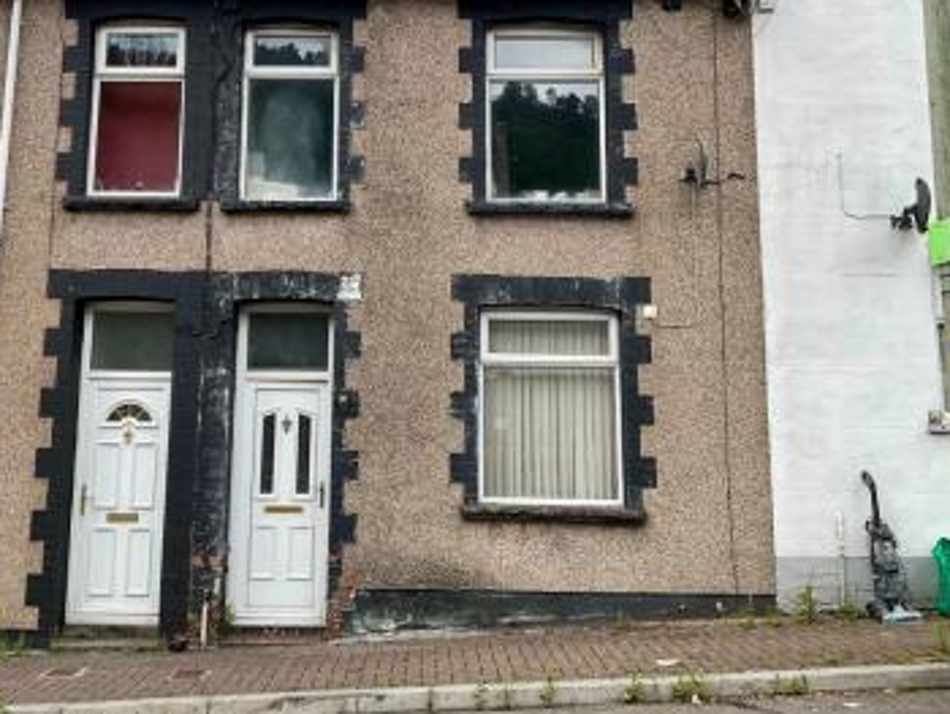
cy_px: 295
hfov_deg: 52.5
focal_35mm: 35
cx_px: 419
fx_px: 961
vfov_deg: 40.6
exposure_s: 1/635
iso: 16
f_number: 1.8
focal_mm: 3
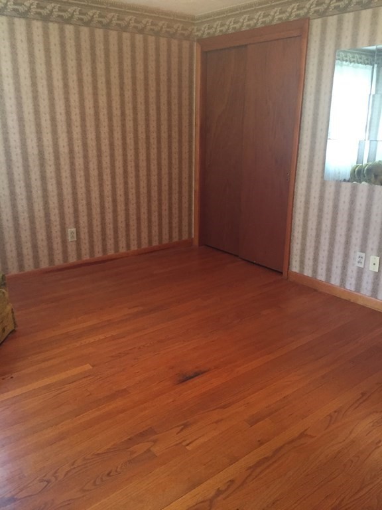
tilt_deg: -18.0
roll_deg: -0.5
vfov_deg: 61.7
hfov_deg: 48.2
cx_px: 191
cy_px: 255
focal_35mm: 29
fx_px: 427
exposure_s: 1/30
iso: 250
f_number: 2.2
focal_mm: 4.15
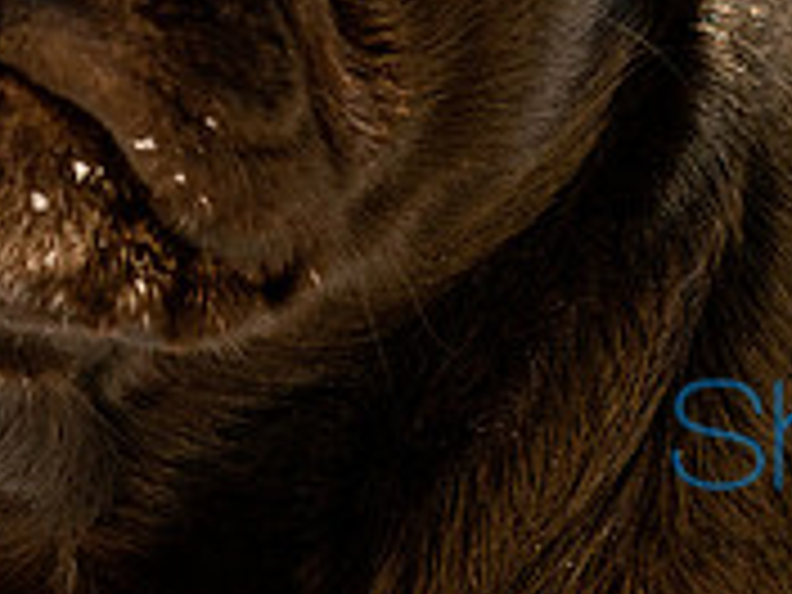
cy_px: -200
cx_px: 86
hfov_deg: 8.3
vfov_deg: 6.2
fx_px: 5422
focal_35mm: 237
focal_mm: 50
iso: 200
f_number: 5.6
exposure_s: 1/250
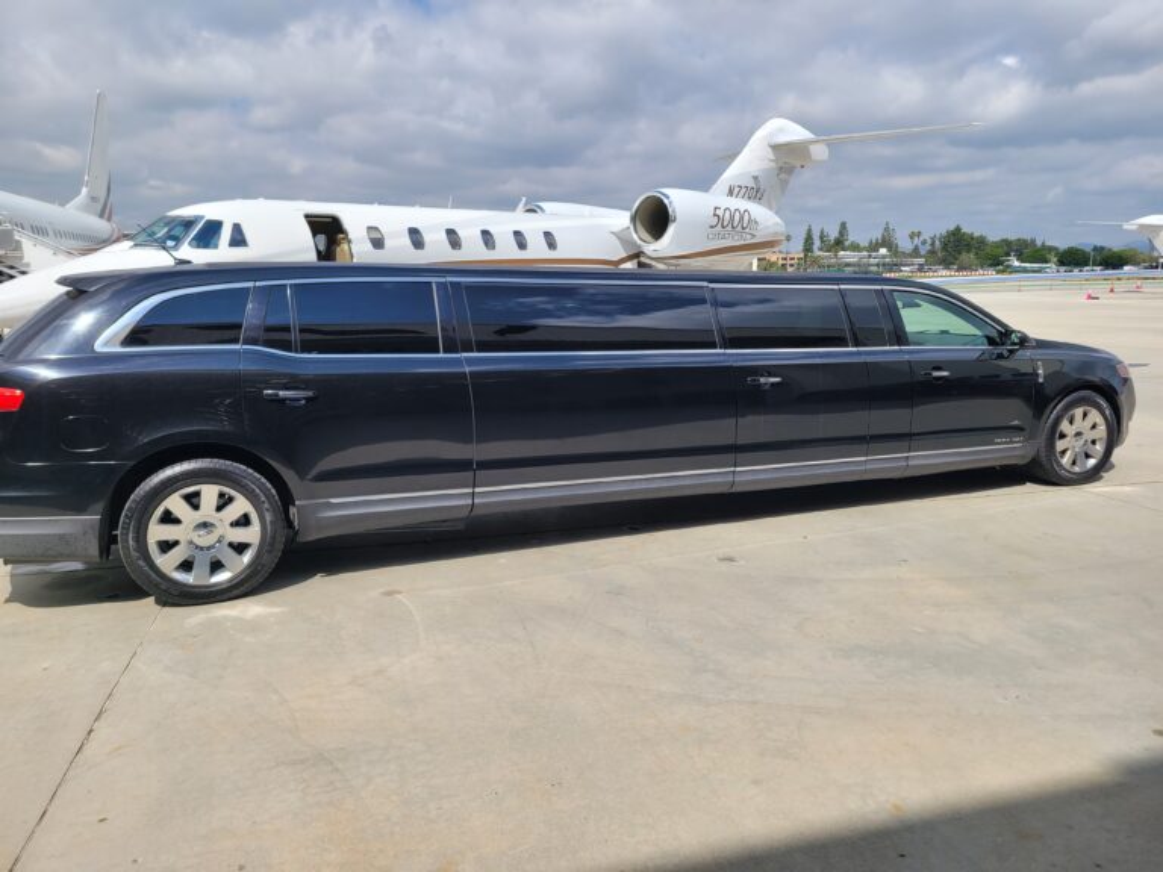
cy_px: 436
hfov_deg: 67.3
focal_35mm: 26
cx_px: 582
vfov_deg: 53.1
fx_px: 874
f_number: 1.8
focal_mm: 5.4
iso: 40
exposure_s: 1/2961
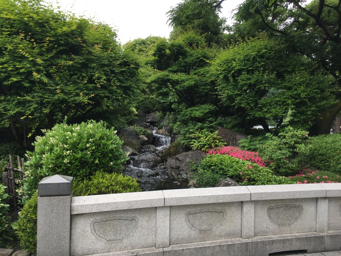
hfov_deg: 61.7
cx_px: 170
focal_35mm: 29
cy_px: 128
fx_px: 286
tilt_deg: -0.6
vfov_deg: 48.2
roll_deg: -2.5
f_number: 2.2
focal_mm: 4.15
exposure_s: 1/272
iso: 25
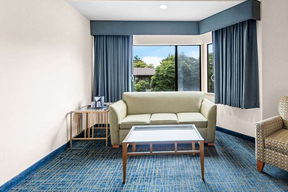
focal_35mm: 17
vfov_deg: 70.1
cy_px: 83
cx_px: 187
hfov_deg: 90.6
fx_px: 136
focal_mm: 13
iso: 800
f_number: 8
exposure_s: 1/80
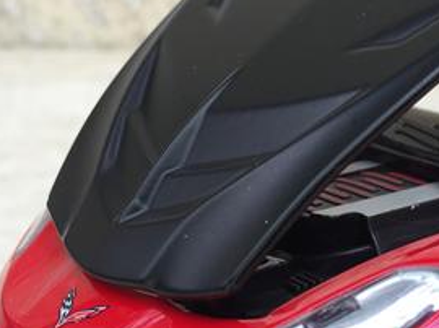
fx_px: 1090
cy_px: 136
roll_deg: -1.6
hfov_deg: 21.6
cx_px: 485
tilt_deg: -17.1
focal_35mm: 86
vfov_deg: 17.1
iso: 32
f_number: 2.2
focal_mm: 4.15
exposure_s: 1/179
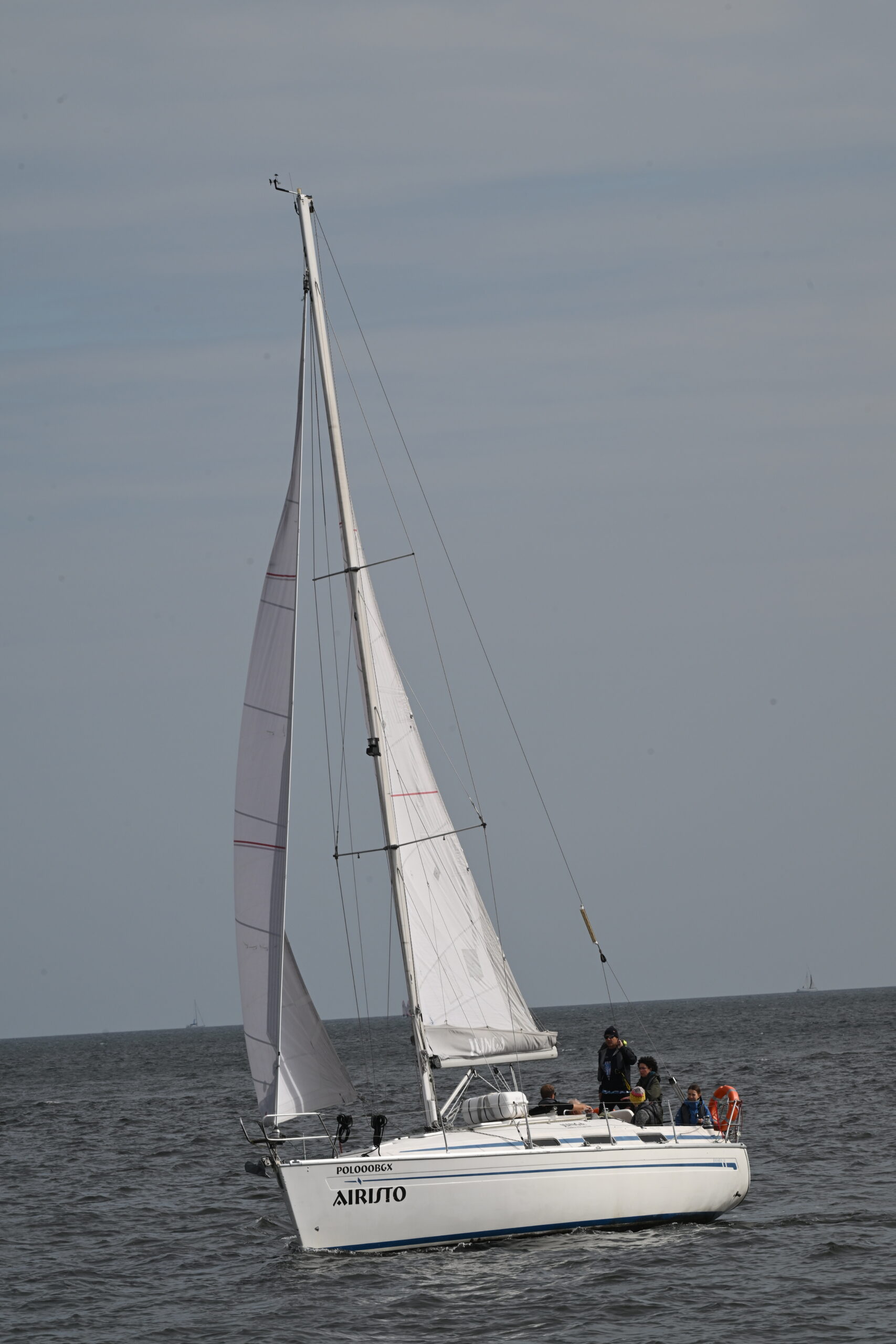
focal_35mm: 300
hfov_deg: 4.6
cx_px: 448
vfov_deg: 6.9
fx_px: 11198
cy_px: 672
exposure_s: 1/320
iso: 220
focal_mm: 300
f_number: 16
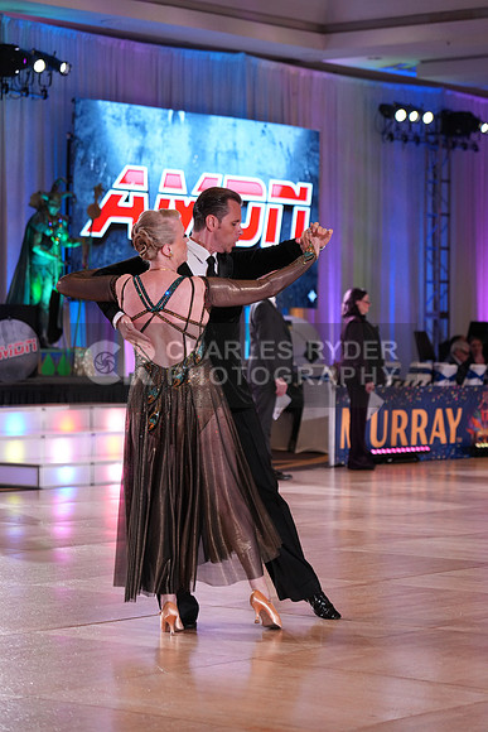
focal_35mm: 105
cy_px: 366
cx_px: 244
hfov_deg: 13.0
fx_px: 2134
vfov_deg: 19.5
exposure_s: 1/400
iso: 2000
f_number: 4
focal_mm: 105
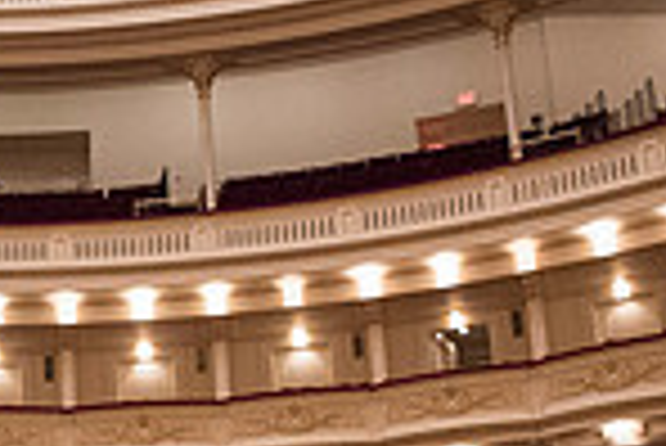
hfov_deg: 20.5
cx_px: -94
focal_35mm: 94
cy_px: 349
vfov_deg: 14.5
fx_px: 1741
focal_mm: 24
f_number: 2.8
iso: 12800
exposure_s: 1/320
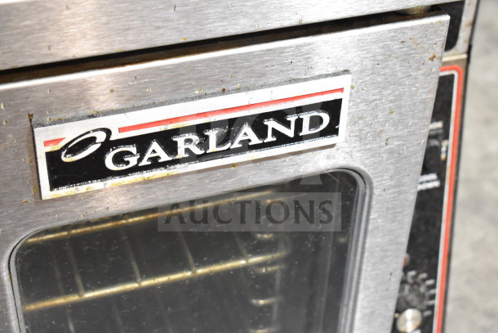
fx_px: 955
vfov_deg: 19.7
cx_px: 249
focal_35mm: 69
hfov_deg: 29.2
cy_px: 166
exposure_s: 1/80
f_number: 5.3
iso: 3600
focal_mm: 46
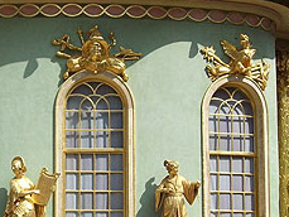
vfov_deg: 13.5
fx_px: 919
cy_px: 134
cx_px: 66
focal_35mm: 110
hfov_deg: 17.7
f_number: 6
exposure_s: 1/389
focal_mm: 9.4
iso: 80
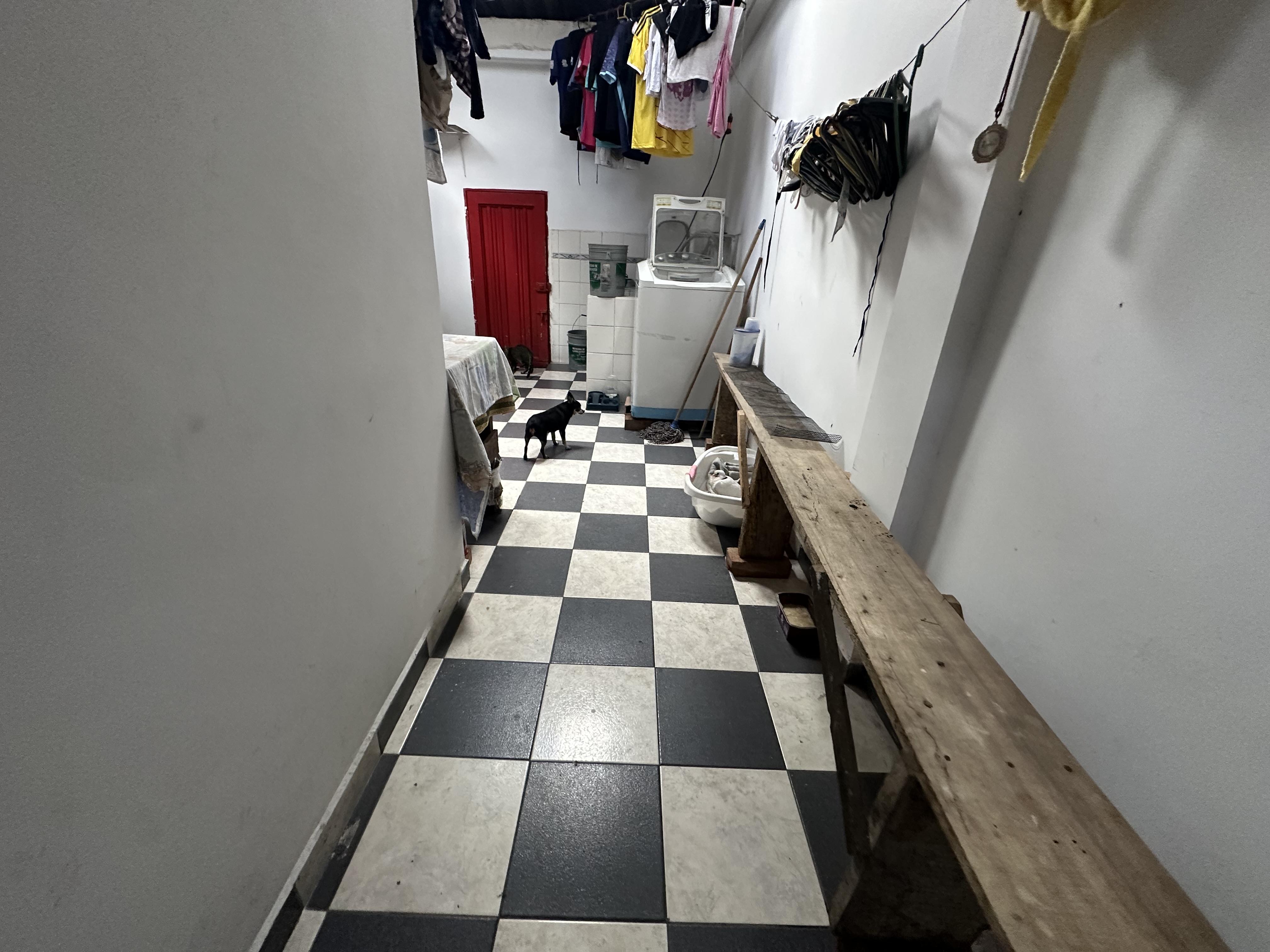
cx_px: 635
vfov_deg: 85.7
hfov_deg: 102.1
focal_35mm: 14
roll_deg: -3.6
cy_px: 476
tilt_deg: -23.4
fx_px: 514
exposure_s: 1/60
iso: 320
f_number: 2.2
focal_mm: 2.22
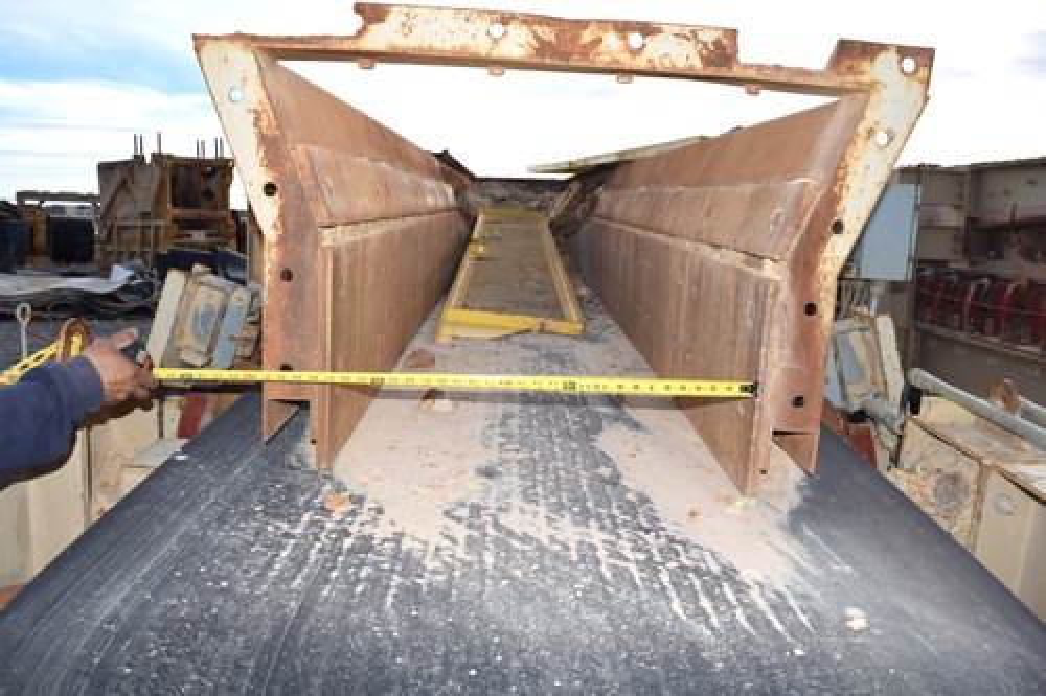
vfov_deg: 47.9
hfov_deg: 67.4
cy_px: 348
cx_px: 523
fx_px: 784
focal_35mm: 27
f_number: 8
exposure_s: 1/200
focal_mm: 18
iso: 100
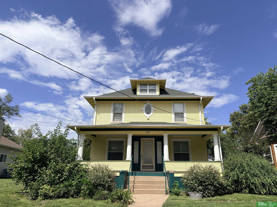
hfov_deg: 67.3
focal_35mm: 26
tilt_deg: +18.9
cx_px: 138
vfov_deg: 53.1
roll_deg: -0.6
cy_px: 104
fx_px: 208
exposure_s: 1/7813
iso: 64
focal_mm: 5.96
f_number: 1.6
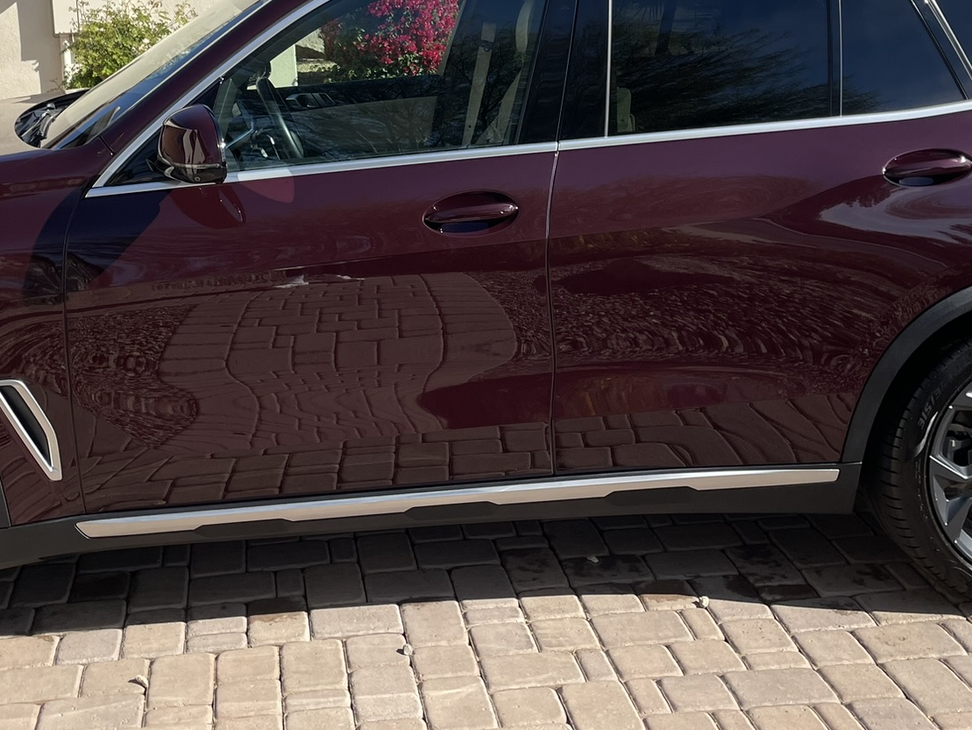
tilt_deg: -4.7
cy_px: 84
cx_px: 429
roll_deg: +3.2
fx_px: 1348
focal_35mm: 48
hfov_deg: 39.6
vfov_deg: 29.1
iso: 32
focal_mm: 4.2
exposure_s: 1/2882
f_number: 1.6
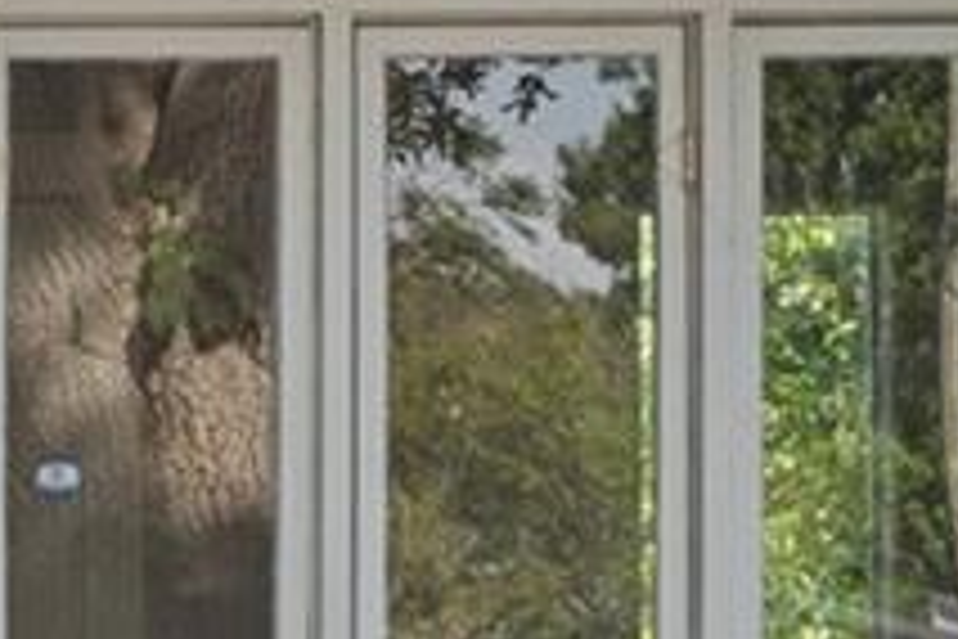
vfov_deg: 5.2
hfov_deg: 6.8
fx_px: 6998
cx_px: -2294
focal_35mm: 263
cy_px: 814
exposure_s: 1/25
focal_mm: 35
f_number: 8
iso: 250
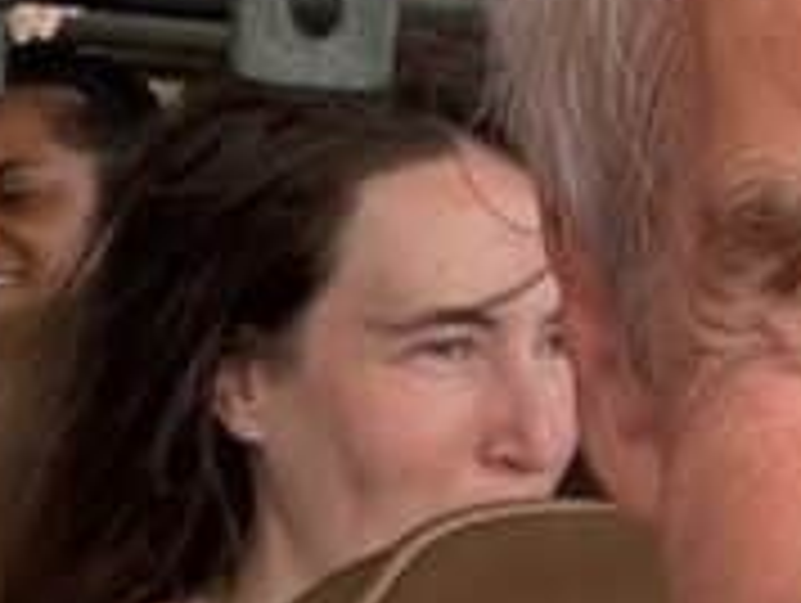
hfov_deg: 14.8
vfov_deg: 11.3
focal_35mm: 132
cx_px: 76
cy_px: 360
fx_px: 3059
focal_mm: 2.69
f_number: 1.9
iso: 25
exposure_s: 1/122
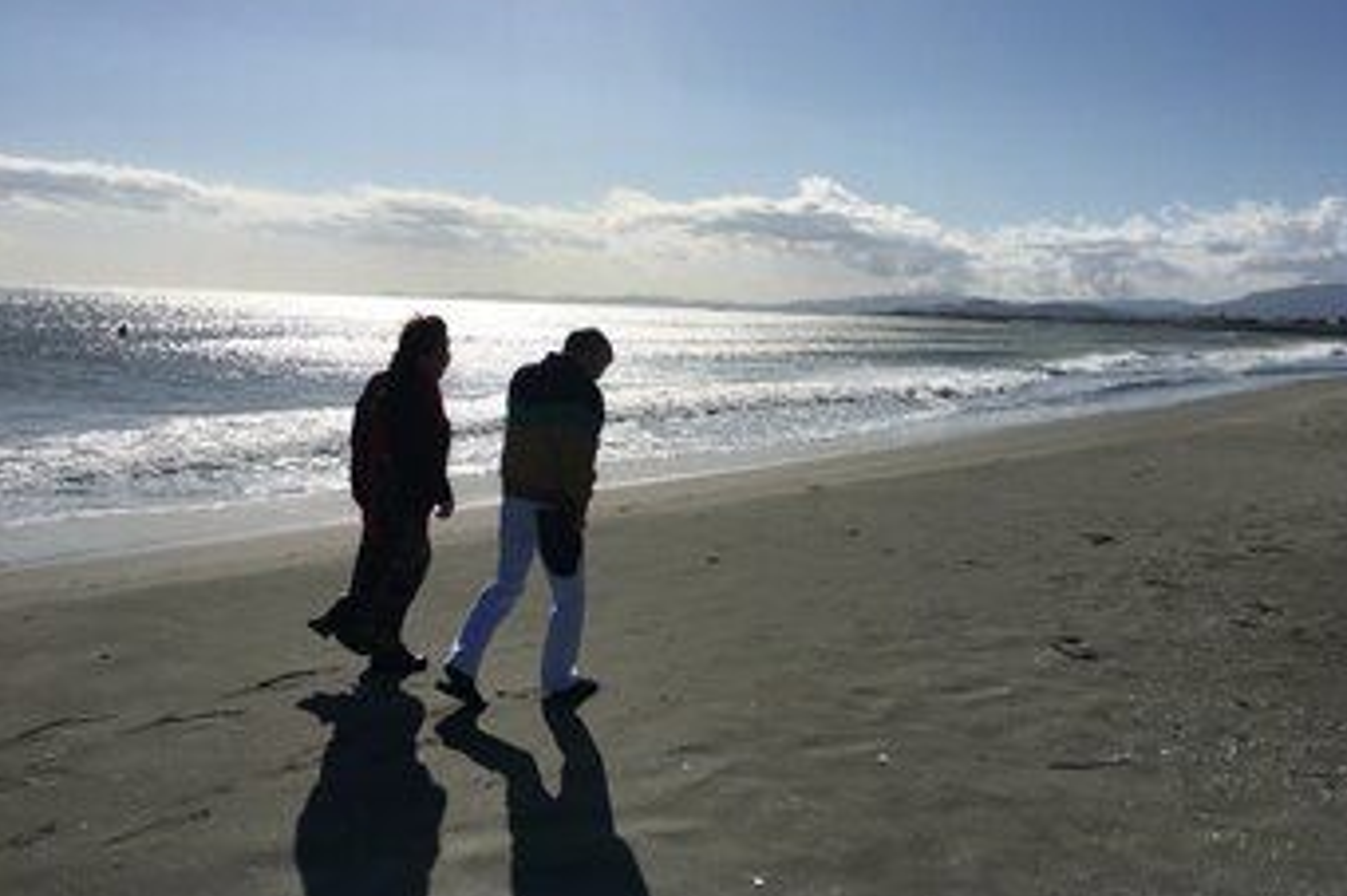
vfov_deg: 42.2
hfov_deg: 60.3
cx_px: 683
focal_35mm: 31
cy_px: 405
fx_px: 1159
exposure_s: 1/6993
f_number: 2.2
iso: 25
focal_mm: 4.2
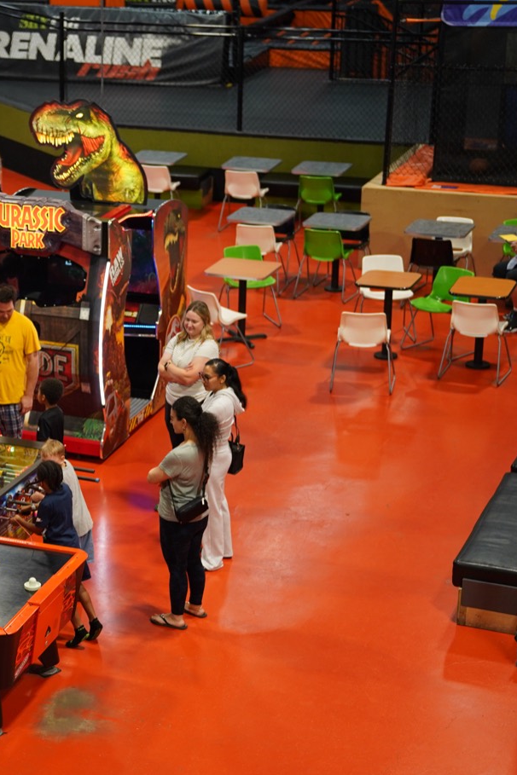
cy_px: 413
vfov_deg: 23.1
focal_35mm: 88
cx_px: -113
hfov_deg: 15.0
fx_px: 1896
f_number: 1.6
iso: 500
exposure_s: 1/200
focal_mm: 50
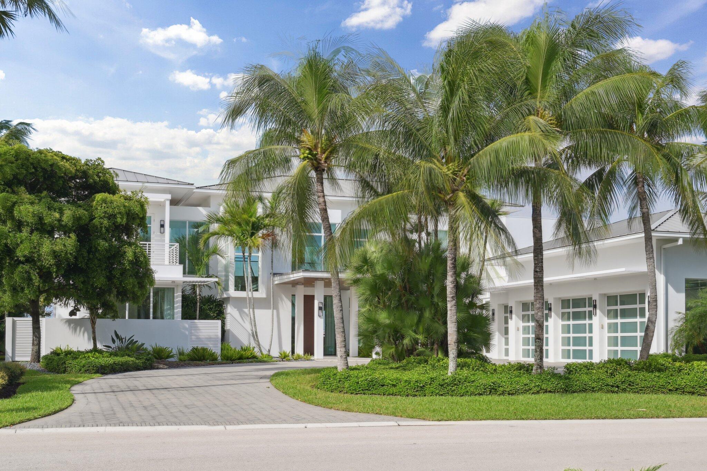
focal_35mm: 44
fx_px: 864
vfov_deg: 30.5
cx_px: 354
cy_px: 236
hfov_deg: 44.5
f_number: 11
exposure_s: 1/500
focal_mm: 44
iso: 400
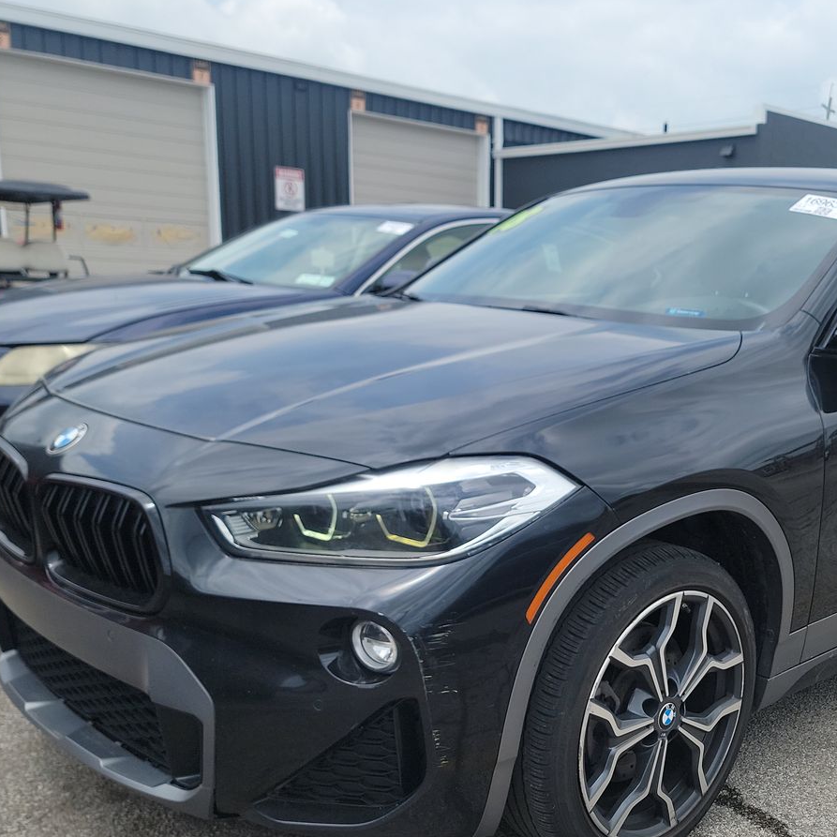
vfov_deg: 43.5
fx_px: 1040
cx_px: 575
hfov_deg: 43.1
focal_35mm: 38
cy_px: 522
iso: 50
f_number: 1.8
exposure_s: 1/845
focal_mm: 6.7
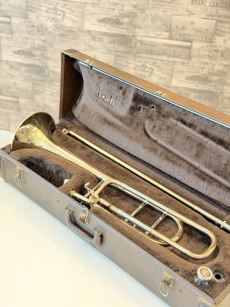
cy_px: 154
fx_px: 425
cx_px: 115
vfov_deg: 39.7
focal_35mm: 48
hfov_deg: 30.3
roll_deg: -3.4
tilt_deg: -34.8
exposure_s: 1/25
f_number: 1.78
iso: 500
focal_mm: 6.76
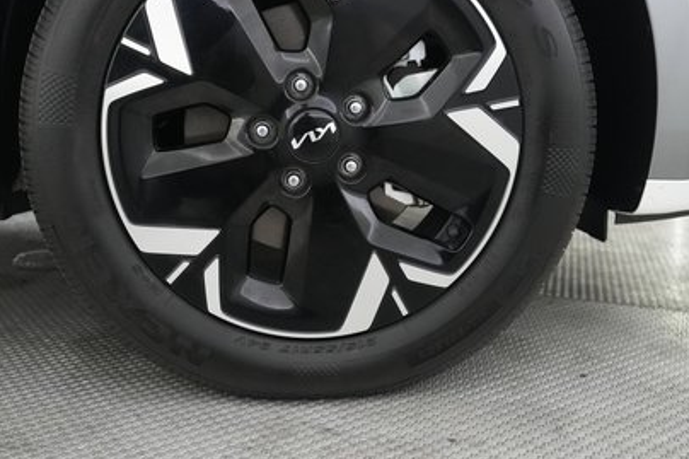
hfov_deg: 50.6
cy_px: 152
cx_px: 312
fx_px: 727
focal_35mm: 38
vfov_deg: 34.7
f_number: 2.8
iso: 6400
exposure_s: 1/160
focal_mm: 24
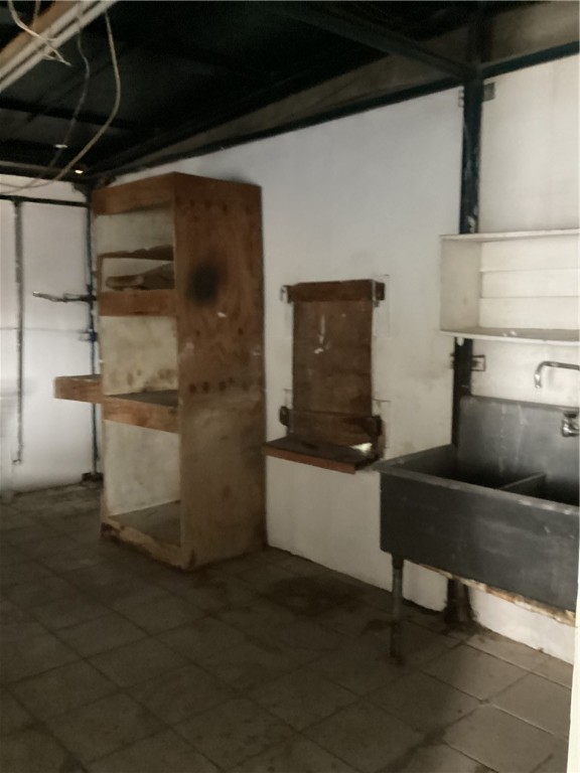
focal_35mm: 31
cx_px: 290
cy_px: 386
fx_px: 693
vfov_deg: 58.4
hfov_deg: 45.4
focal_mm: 3.3
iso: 800
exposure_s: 1/15
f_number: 2.4
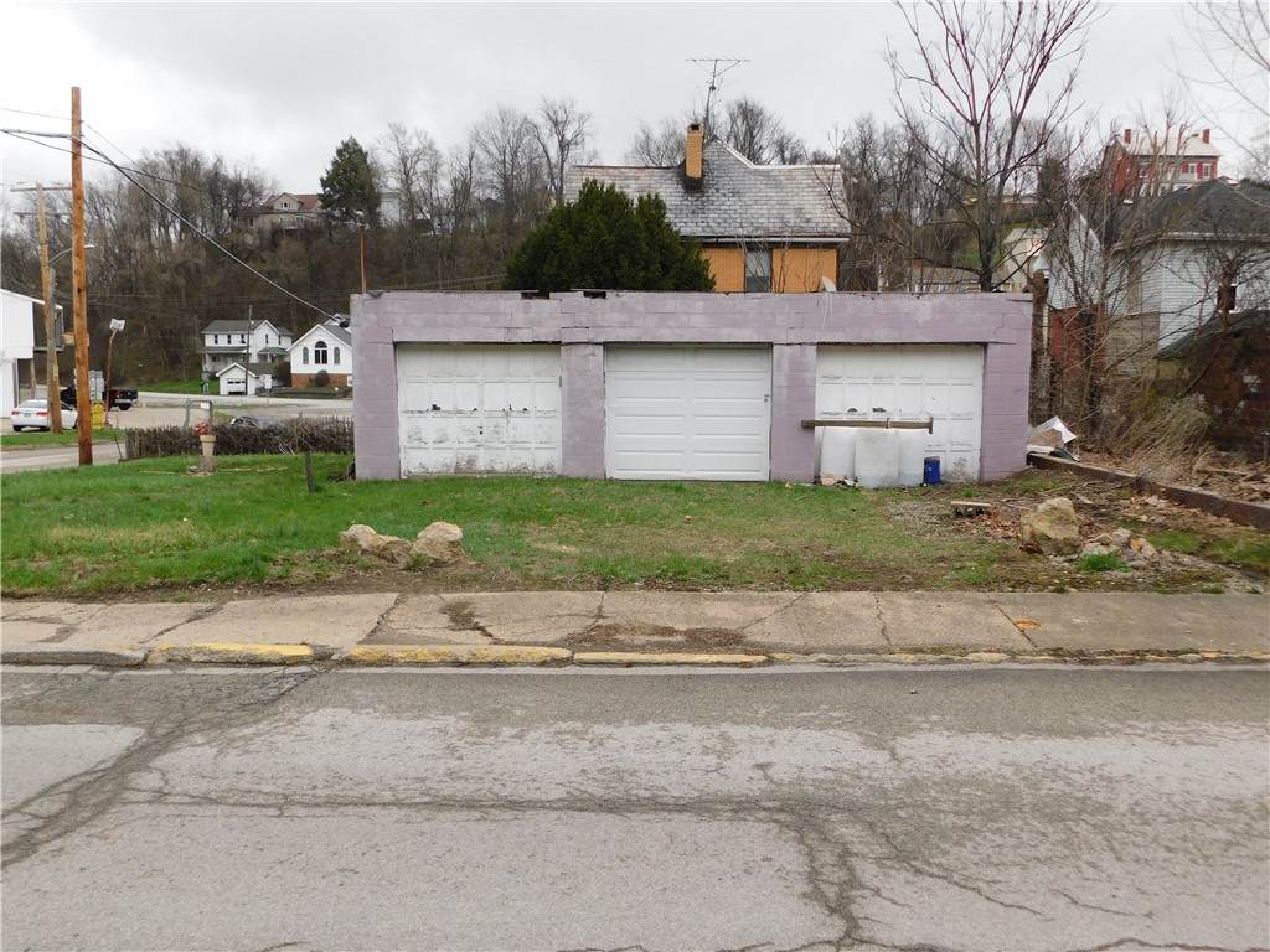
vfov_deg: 46.8
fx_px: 1101
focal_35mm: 30
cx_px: 635
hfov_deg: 60.0
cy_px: 476
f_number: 3.2
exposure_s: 1/160
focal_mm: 5.3
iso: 125
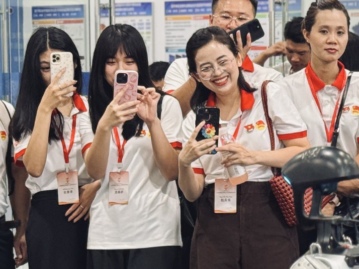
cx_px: 283
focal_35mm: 172
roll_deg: -0.3
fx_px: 1784
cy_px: 240
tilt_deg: -5.4
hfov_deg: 11.5
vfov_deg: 8.6
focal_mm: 6.76
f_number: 1.78
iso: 100
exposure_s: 1/50
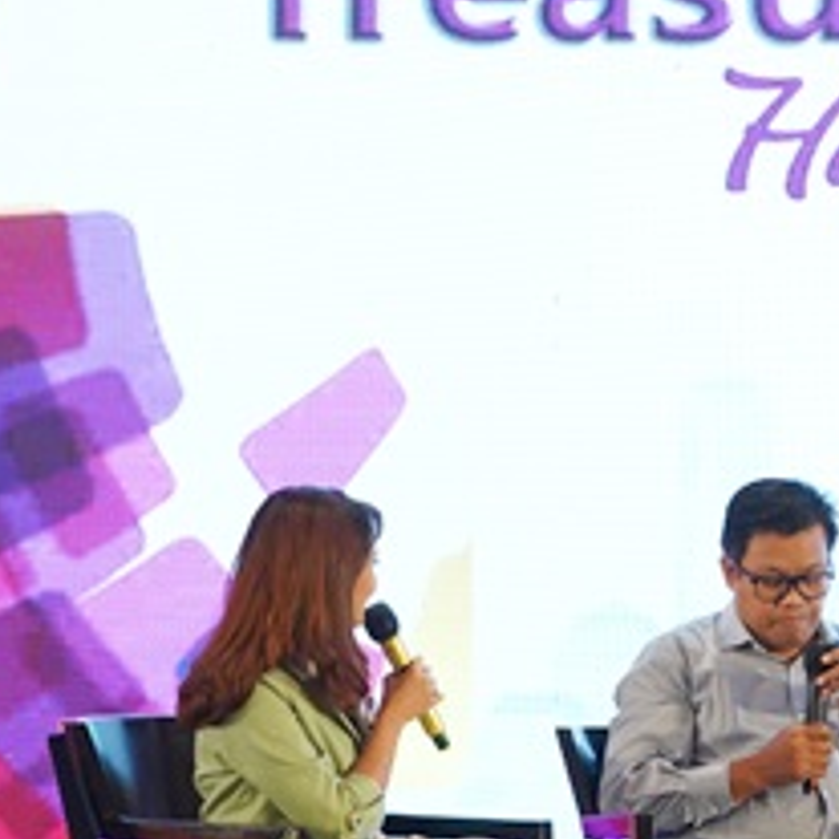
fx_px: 7897
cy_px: 403
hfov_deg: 6.0
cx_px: 1297
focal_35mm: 288
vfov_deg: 6.1
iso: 3200
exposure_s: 1/80
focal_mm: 100
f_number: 5.6
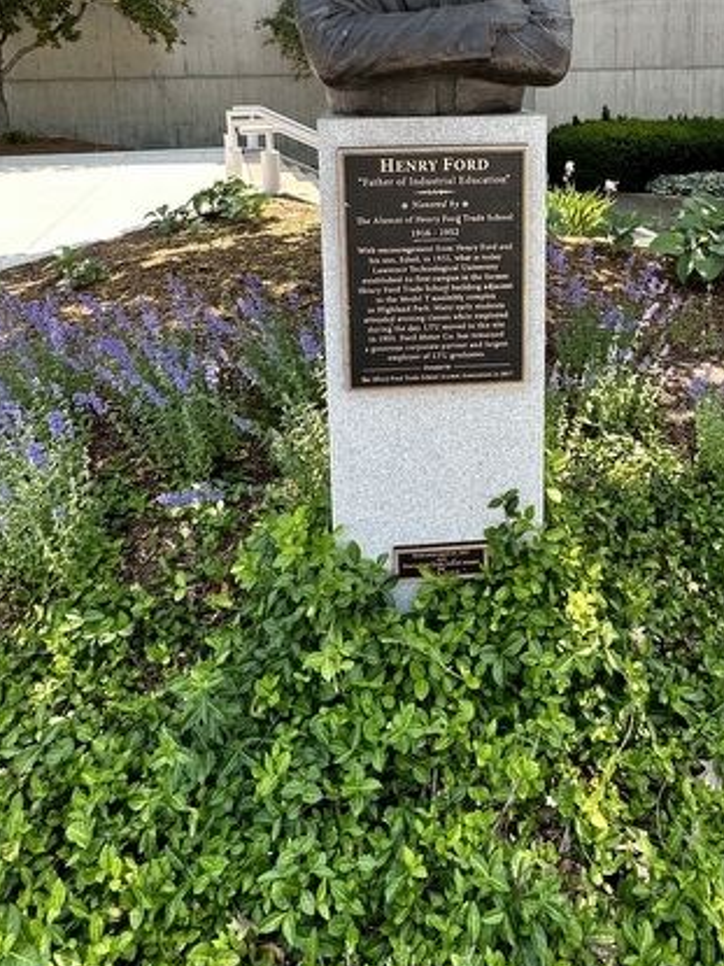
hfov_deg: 51.0
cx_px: 438
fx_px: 753
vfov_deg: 59.7
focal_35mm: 27
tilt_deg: -8.1
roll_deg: +0.4
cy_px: 182
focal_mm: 2.22
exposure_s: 1/332
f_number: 2.2
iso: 40
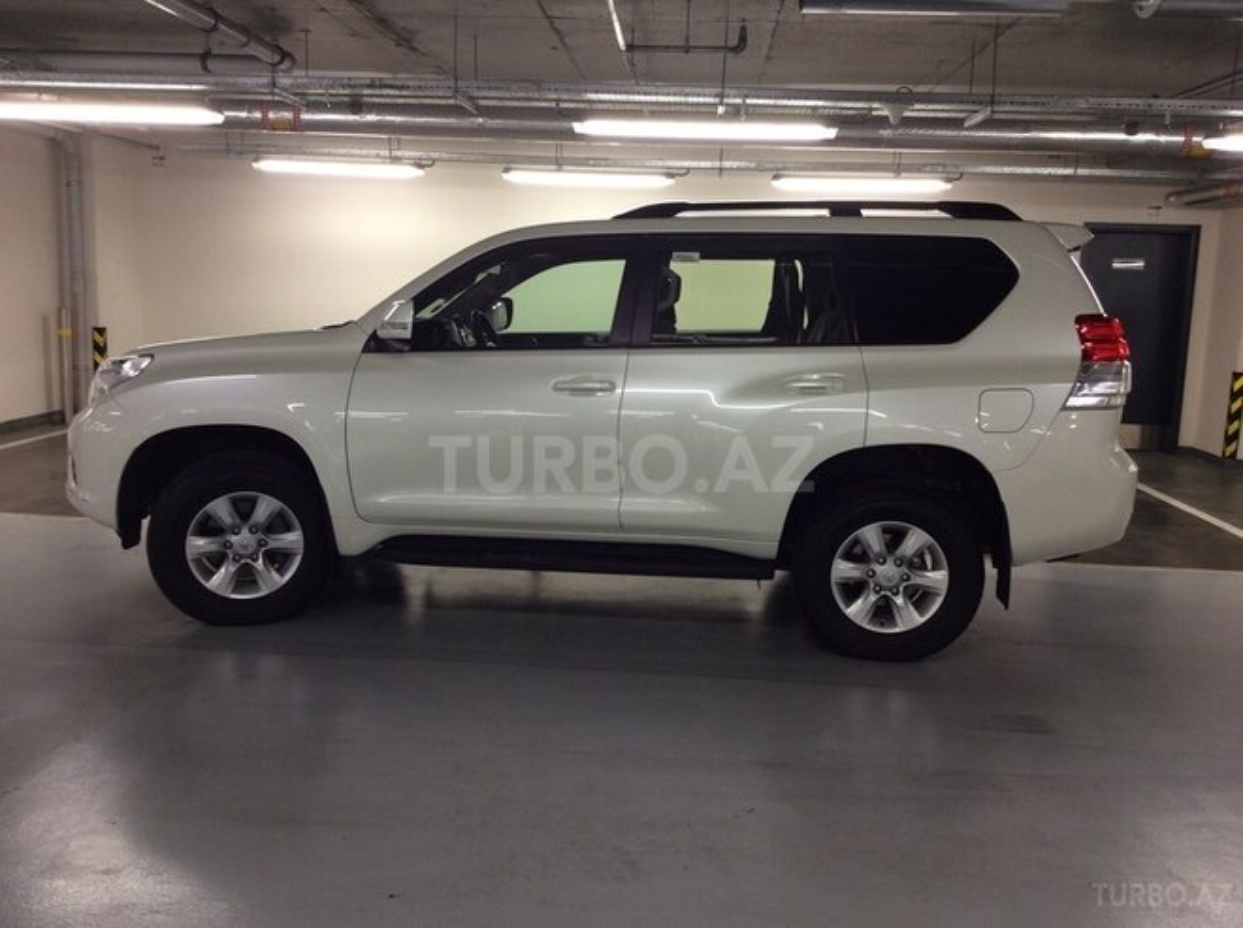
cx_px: 622
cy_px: 464
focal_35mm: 32
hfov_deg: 56.9
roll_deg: -0.3
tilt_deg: -9.4
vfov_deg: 44.1
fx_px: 1147
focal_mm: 3.3
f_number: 2.4
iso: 50
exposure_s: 1/25
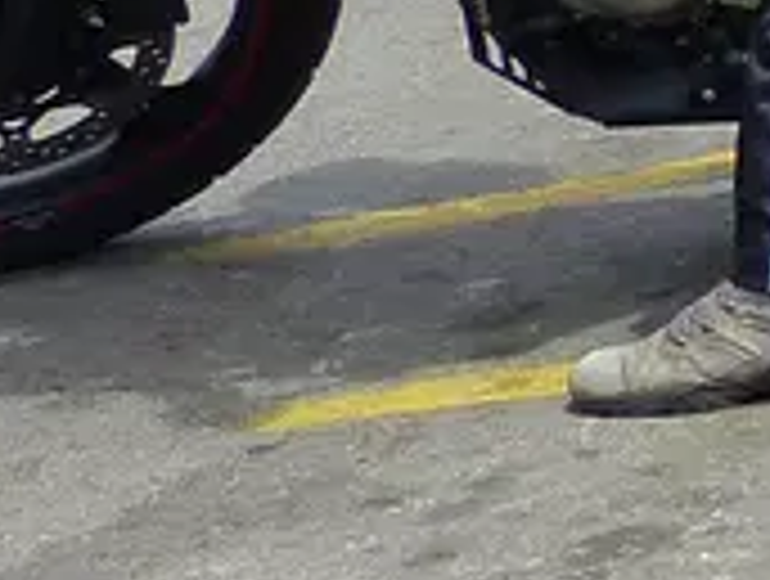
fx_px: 3901
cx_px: 2508
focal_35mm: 175
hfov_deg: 8.7
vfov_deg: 8.0
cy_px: -715
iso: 160
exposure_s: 1/320
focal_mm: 4.5
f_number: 4
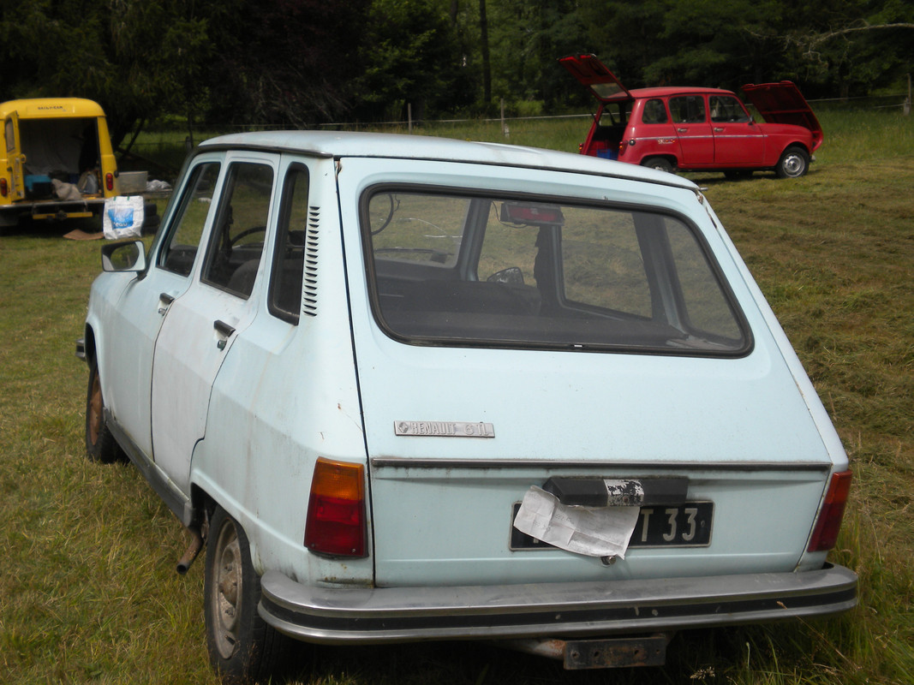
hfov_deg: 36.8
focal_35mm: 52
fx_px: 1373
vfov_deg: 28.0
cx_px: 457
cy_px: 342
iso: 80
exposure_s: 1/694
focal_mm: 9.3
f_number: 5.6
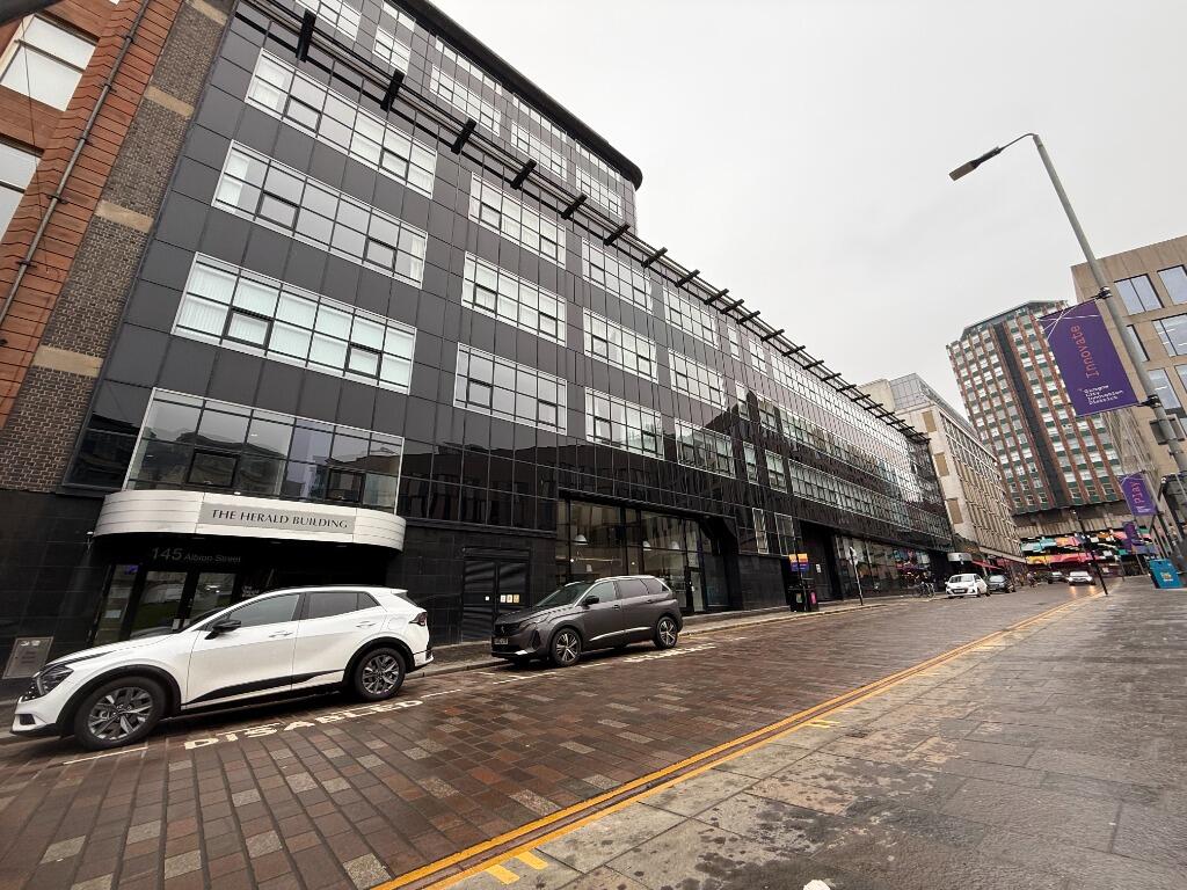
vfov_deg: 85.7
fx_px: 480
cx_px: 594
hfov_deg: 102.1
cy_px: 445
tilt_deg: +19.5
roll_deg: +0.6
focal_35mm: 14
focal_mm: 2.22
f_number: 2.2
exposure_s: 1/141
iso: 64
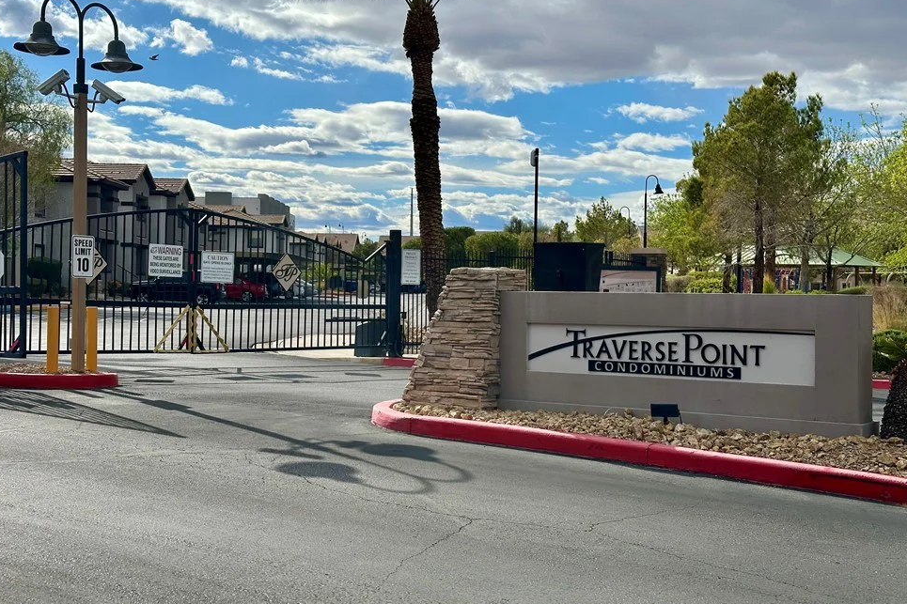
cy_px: 279
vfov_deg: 25.5
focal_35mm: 53
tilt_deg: +1.7
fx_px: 1335
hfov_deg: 37.5
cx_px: 442
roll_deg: +0.0
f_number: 1.78
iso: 64
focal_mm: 6.86
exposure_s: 1/8197
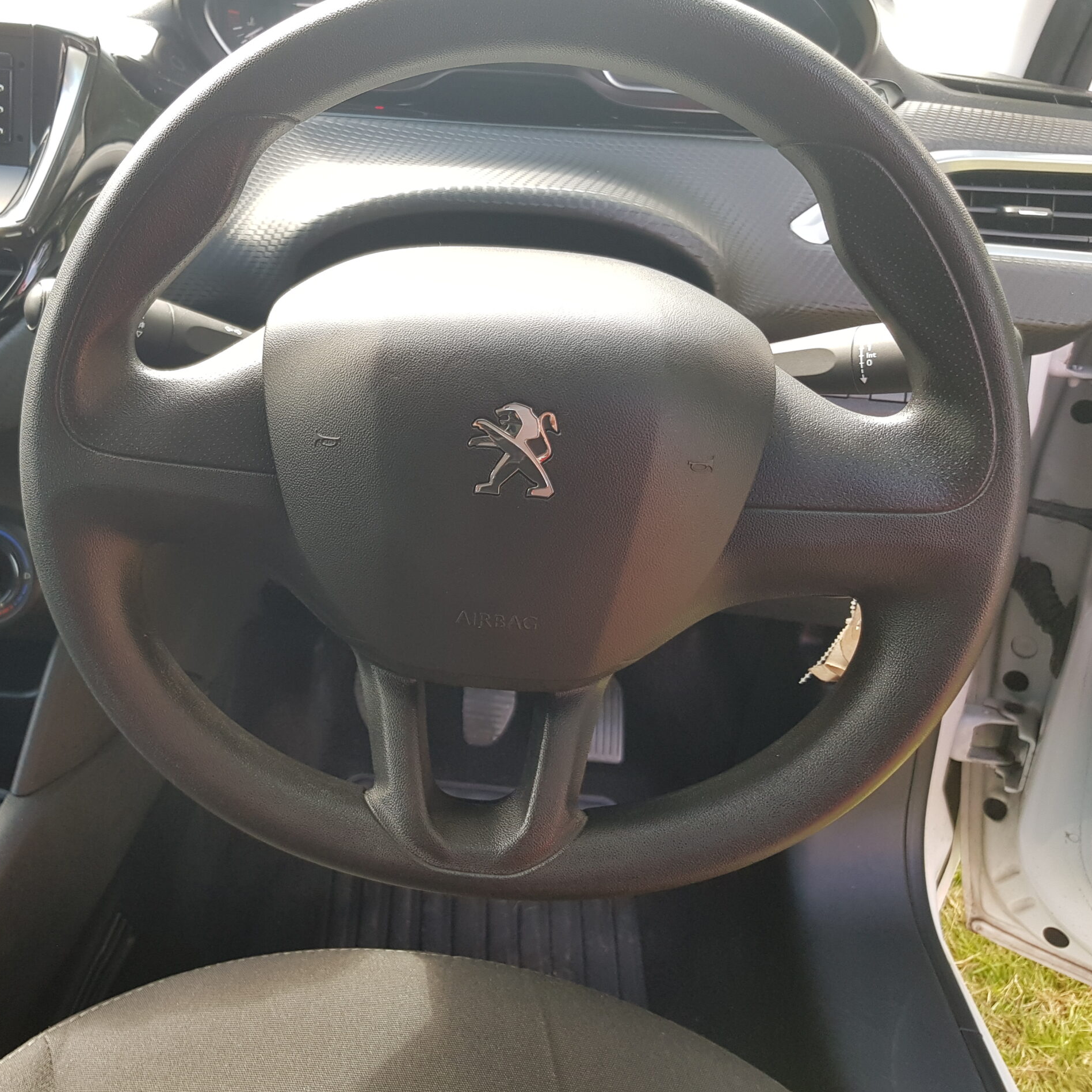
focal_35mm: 31
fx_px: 1106
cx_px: 369
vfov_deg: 52.5
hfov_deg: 51.6
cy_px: 547
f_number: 1.7
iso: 64
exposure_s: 1/120
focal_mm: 4.2
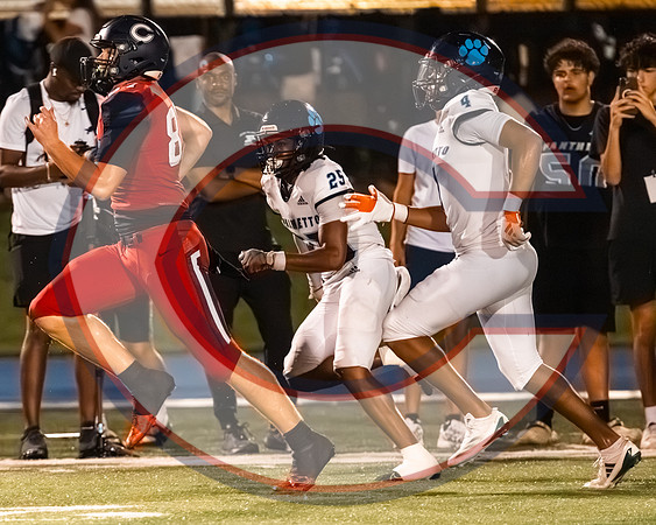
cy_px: 299
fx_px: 12471
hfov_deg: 3.0
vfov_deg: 2.4
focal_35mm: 643
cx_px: 118
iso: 25600
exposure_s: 1/1600
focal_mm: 400
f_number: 4.5
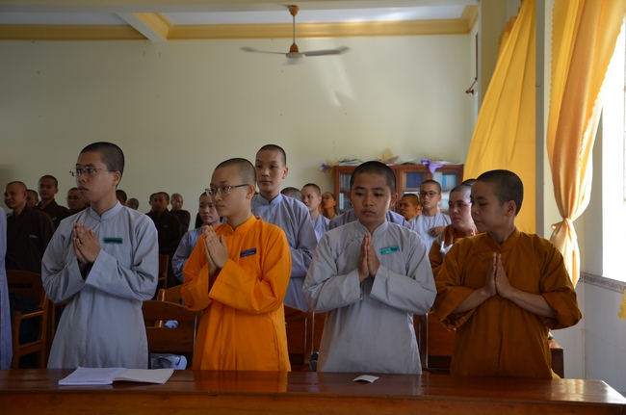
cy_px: 208
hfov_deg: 38.9
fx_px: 885
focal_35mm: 51
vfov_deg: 26.4
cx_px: 313
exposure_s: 1/80
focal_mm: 34
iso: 250
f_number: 4.5
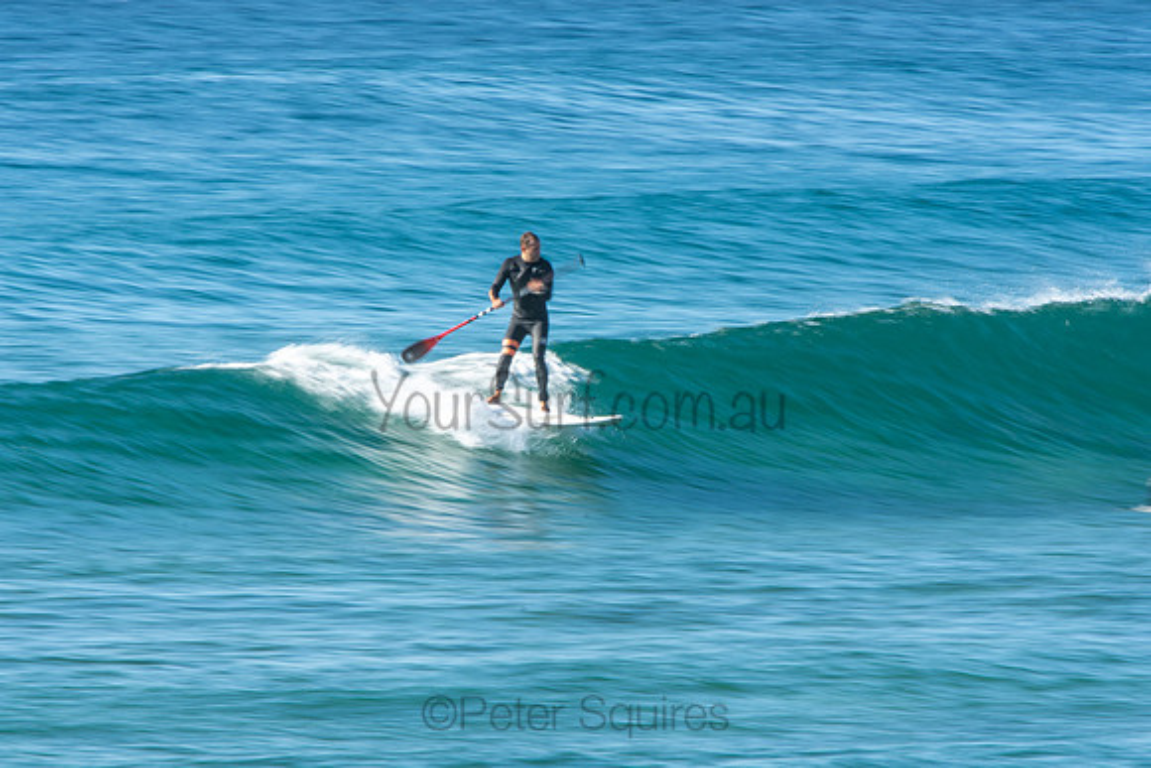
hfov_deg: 4.2
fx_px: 15829
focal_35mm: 495
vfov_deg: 2.8
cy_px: 384
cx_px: 576
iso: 100
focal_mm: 330
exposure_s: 1/20
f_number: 22
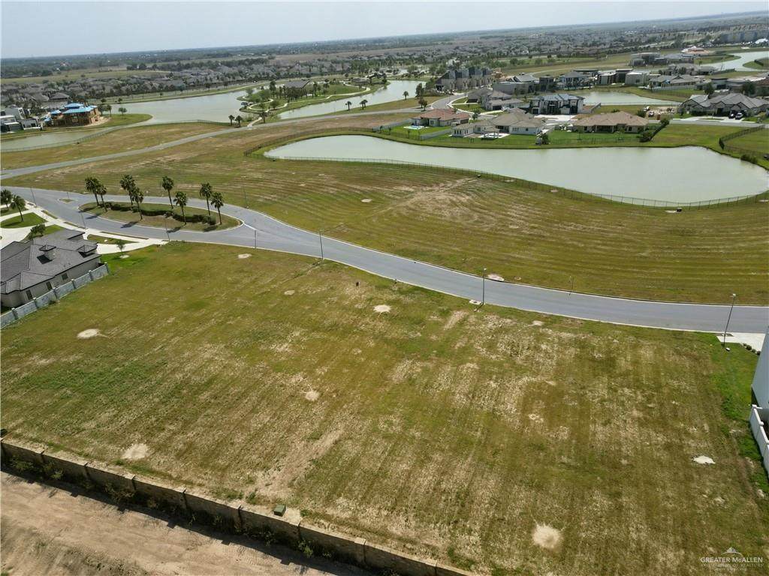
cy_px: 288
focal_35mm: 24
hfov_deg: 71.6
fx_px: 533
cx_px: 384
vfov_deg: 56.8
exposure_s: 1/3200
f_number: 1.7
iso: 100
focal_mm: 6.72
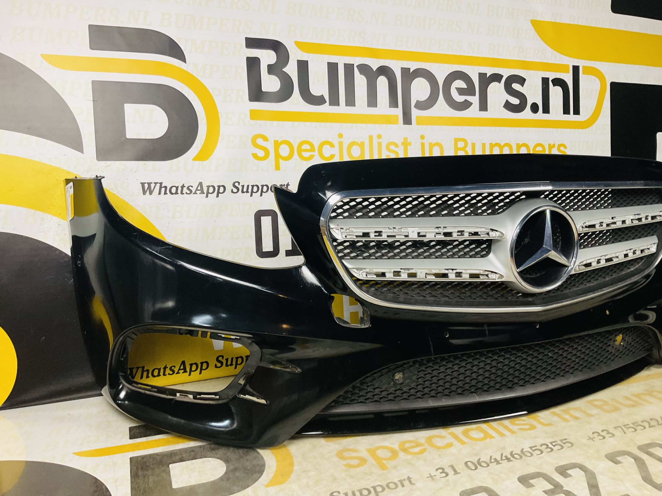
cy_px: 248
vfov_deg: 48.2
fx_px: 555
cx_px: 331
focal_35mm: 29
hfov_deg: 61.7
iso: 80
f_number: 1.8
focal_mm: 3
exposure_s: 1/50
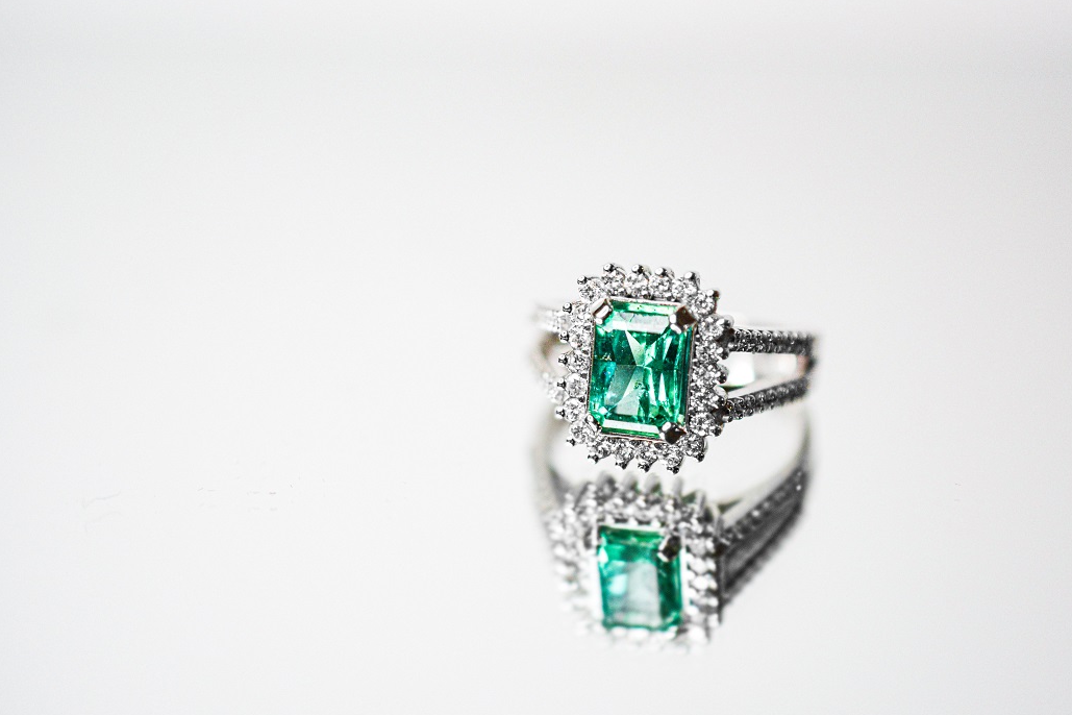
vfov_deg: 19.5
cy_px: 389
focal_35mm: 70
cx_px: 588
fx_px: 2084
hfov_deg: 28.8
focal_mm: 40
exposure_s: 1/320
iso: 400
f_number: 3.2
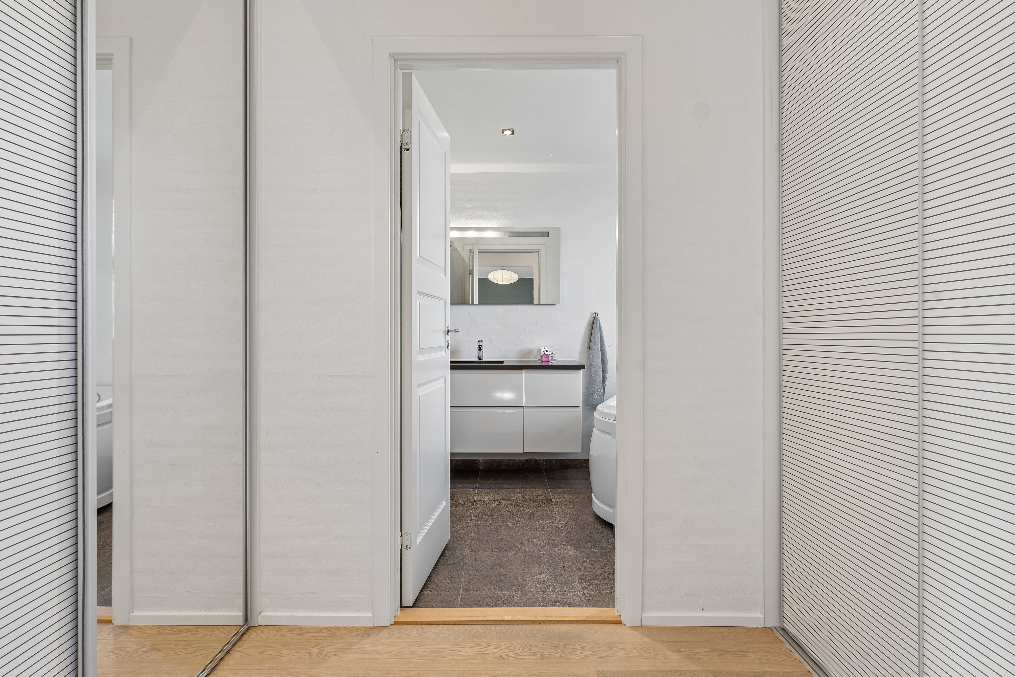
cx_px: 508
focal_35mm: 23
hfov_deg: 76.1
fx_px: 648
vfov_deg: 55.1
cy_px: 338
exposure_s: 1/5
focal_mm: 23
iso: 200
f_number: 8
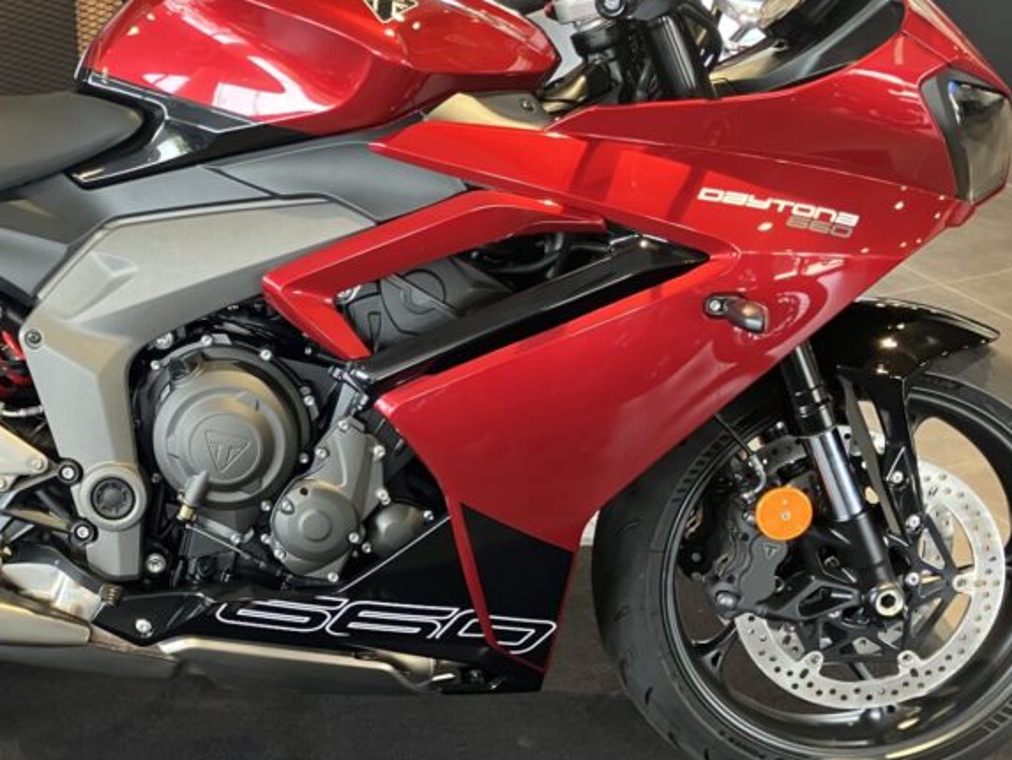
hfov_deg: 37.1
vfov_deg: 29.1
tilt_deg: -26.8
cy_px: 412
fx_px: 1462
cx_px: 233
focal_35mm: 50
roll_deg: +1.0
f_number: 1.8
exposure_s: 1/50
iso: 125
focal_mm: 3.99
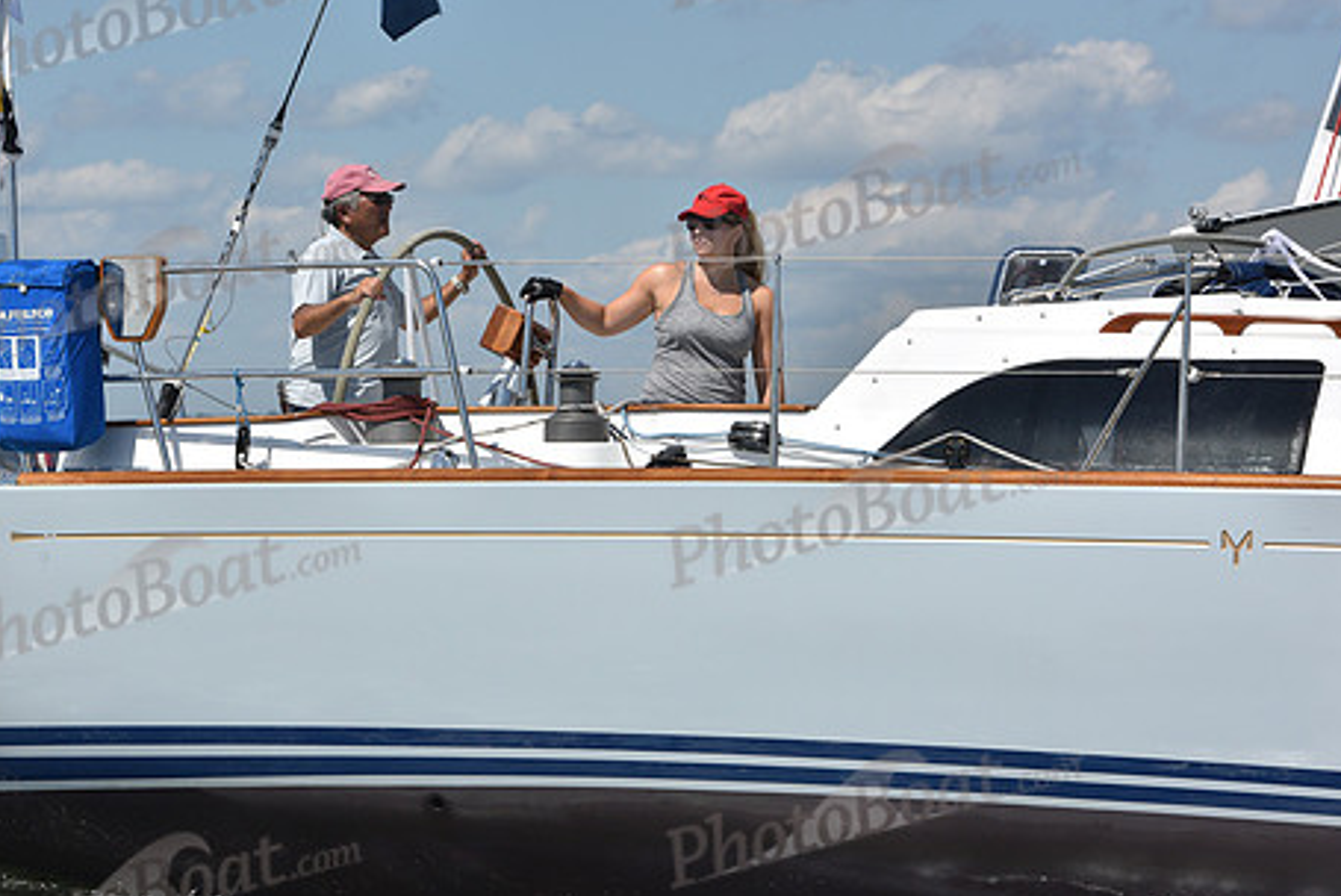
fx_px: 6411
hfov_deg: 11.9
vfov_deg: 8.0
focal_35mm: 172
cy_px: 399
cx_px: 516
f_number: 10
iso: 320
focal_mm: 135
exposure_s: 1/1250
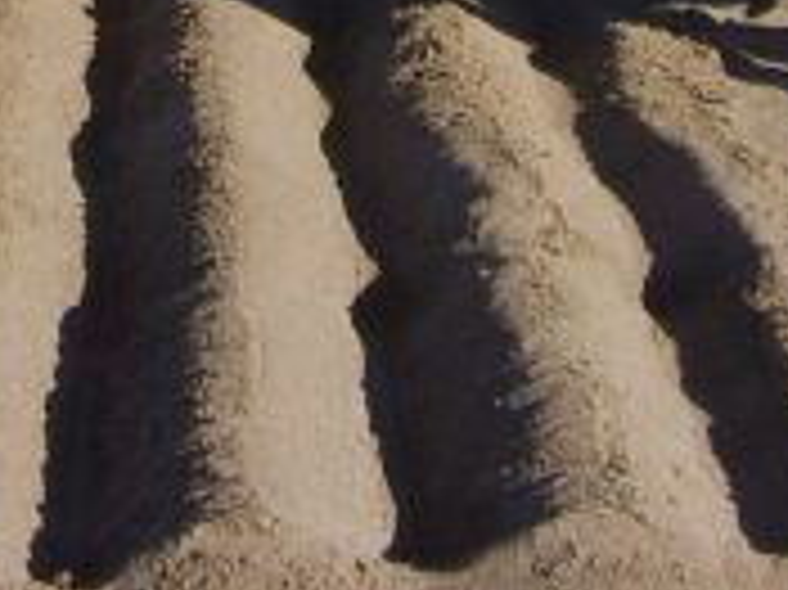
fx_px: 3640
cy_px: -721
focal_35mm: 160
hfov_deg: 12.3
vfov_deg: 8.6
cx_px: 207
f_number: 2.8
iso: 50
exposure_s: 1/1000
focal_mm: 5.8
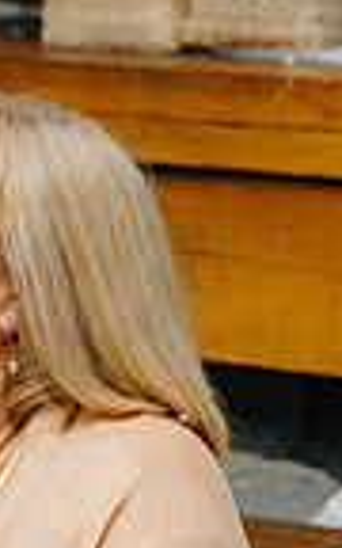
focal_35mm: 271
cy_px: 350
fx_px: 4041
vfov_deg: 7.7
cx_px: -49
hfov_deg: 4.8
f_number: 2.8
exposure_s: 1/200
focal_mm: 85
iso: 200
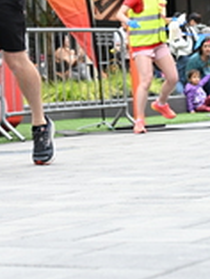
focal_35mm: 162
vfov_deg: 12.0
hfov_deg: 9.1
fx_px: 1309
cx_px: -6
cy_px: -46
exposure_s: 1/640
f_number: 4
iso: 2000
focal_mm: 48
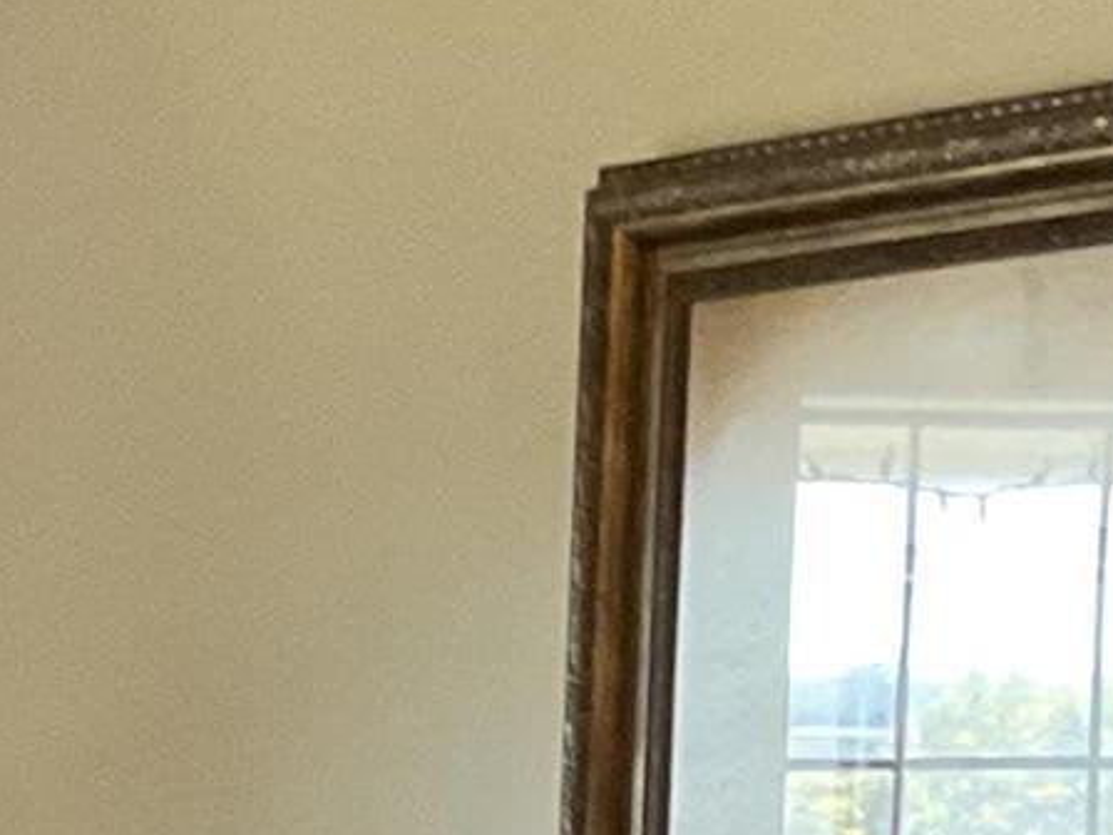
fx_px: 6398
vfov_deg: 7.1
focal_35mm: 199
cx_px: -760
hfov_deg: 9.5
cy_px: 1936
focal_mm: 3
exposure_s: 1/60
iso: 160
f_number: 1.8
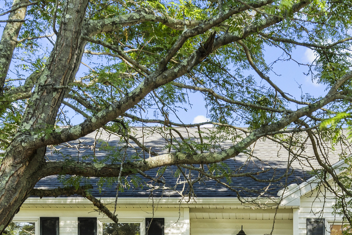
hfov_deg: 21.7
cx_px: 334
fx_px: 890
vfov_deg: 14.4
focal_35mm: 91
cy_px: 302
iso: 200
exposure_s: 1/15
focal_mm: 29
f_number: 9
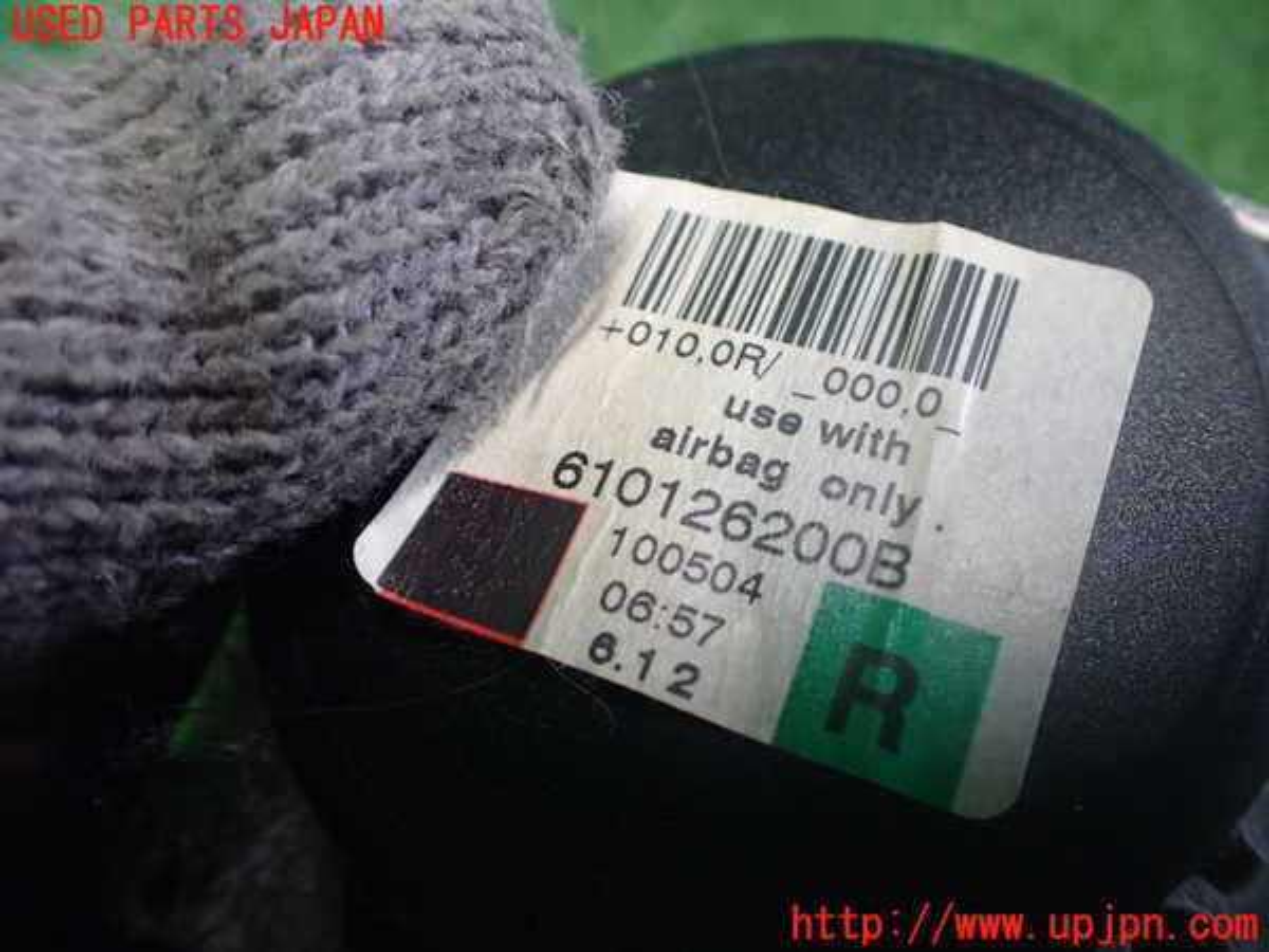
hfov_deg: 60.0
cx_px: 634
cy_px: 476
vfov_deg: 46.8
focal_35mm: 30
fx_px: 1100
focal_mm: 5.4
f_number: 2.3
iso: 800
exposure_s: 1/100
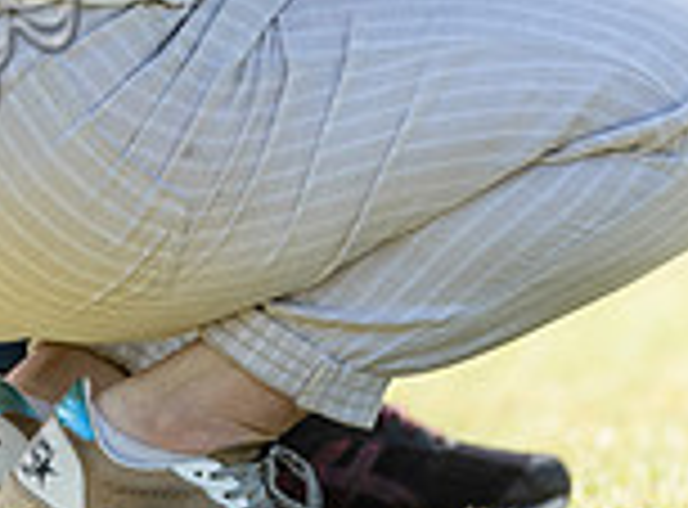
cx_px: 58
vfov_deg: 0.7
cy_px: -287
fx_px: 41411
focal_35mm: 2095
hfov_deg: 1.0
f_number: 4
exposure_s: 1/1600
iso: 320
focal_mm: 500
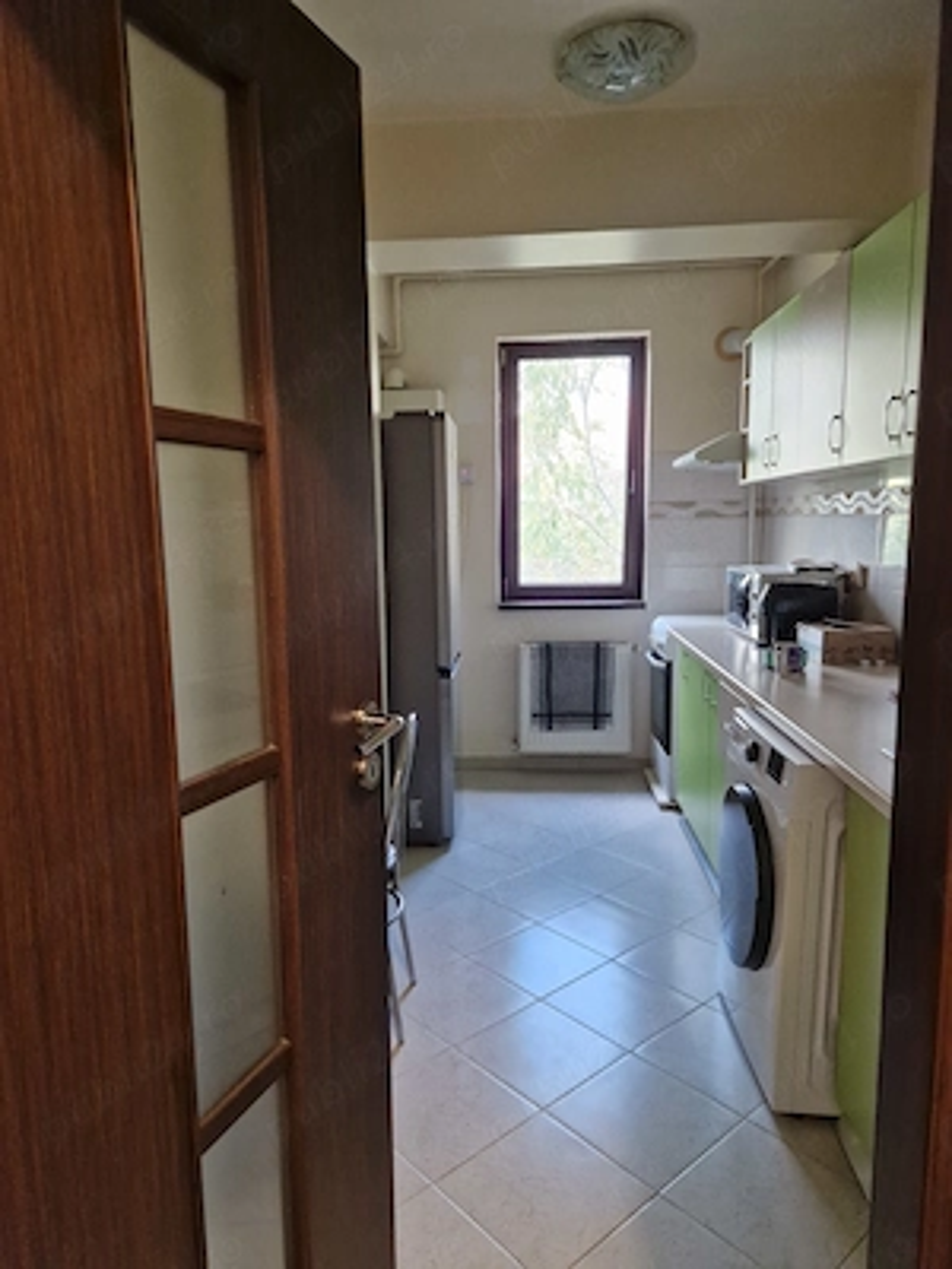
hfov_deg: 58.9
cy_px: 634
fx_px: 843
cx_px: 476
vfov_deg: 73.9
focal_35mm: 23
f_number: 1.8
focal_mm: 5.4
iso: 640
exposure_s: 1/100
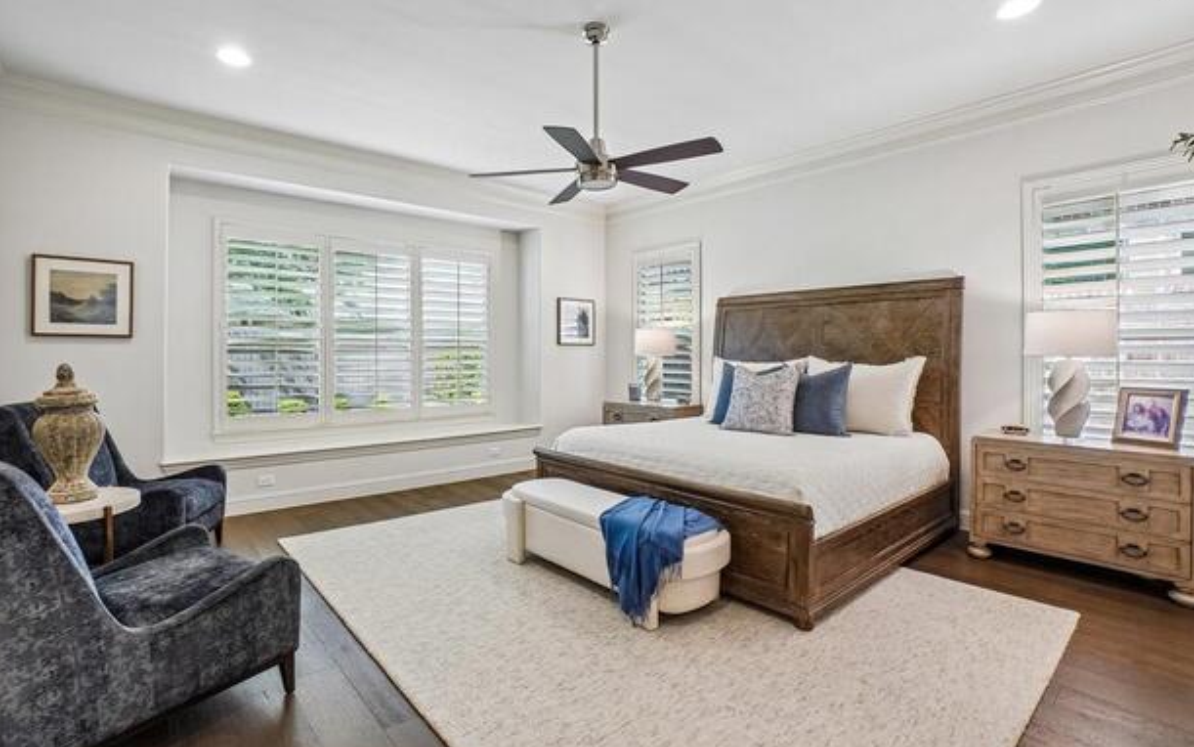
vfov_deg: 71.3
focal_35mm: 16
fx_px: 521
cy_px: 370
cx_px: 575
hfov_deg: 97.8
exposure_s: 1/30
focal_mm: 10
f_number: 8
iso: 400
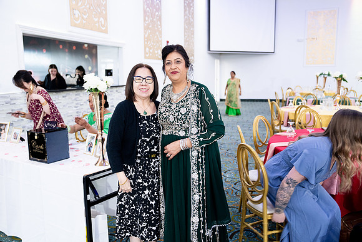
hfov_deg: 57.2
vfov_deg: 40.0
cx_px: 181
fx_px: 332
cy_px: 121
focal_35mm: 33
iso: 1250
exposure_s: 1/60
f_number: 2.8
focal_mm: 33
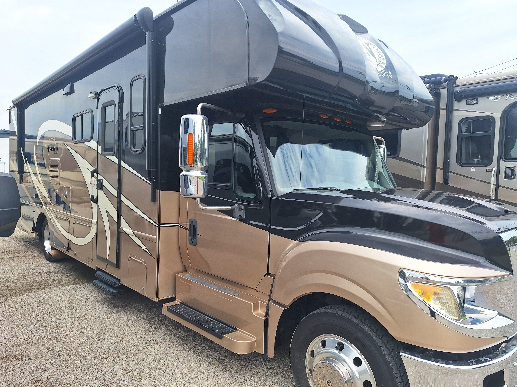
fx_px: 344
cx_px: 258
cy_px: 194
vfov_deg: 58.9
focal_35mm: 23
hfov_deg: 73.9
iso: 40
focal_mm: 5.54
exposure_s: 1/978
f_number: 1.8
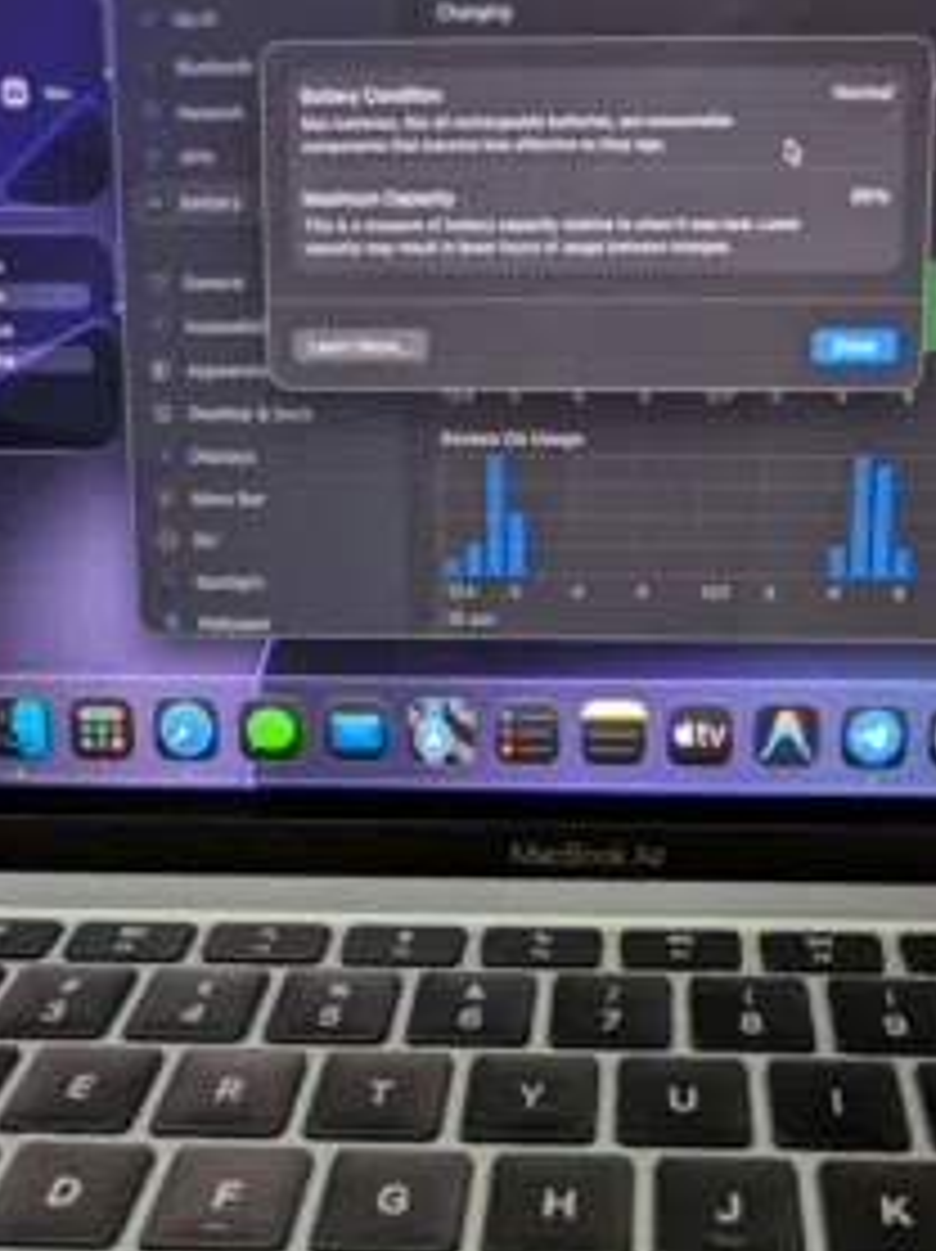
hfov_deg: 39.3
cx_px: 585
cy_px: 891
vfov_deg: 49.9
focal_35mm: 36
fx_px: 1300
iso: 180
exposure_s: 1/25
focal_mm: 5.43
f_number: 1.89
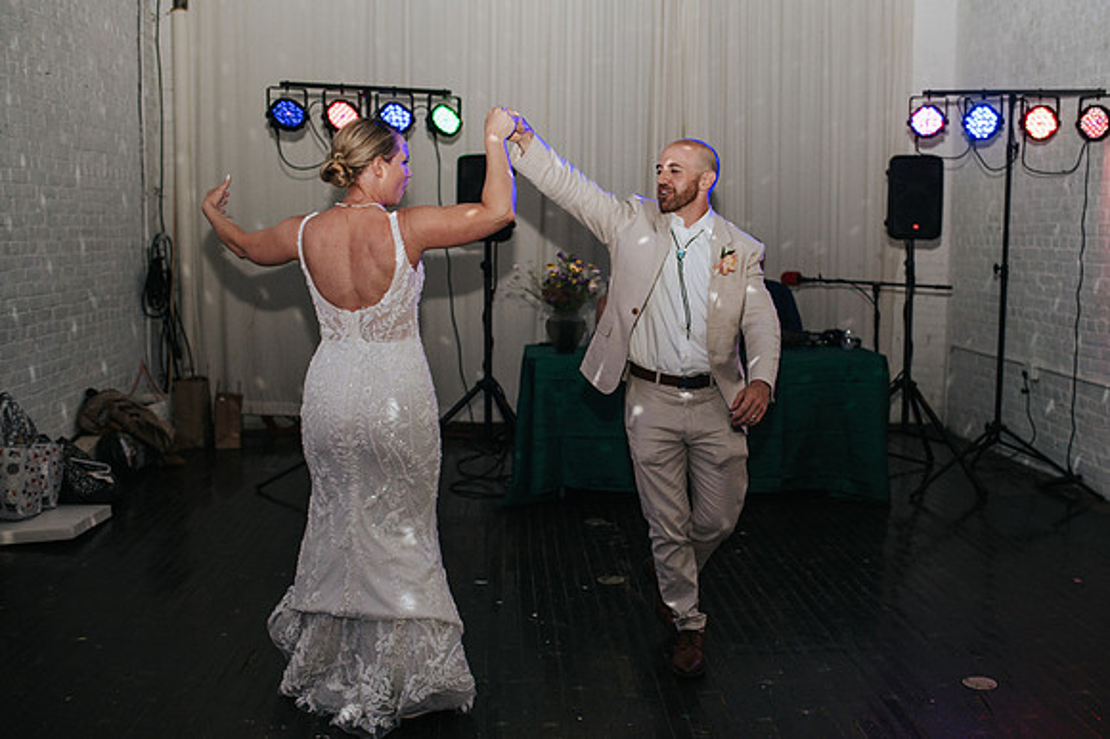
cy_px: 370
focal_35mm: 39
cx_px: 625
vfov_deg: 33.8
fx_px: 1215
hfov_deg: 49.0
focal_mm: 35
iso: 1000
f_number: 2.8
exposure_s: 1/200
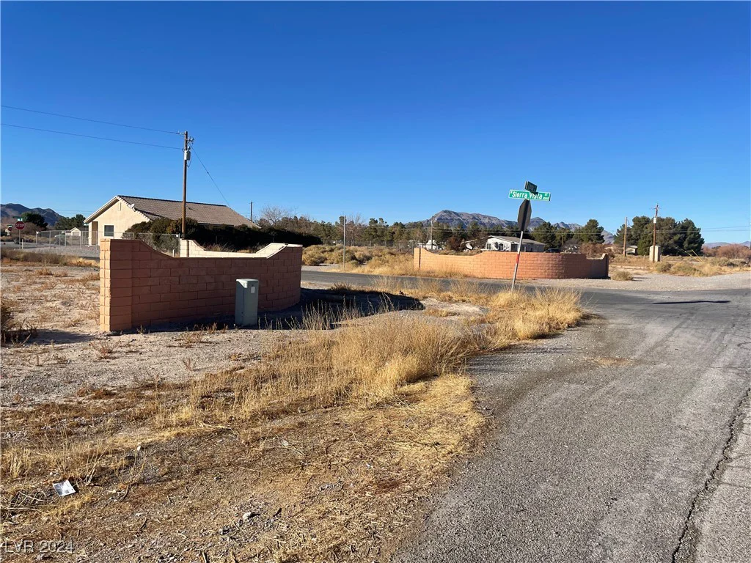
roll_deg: -1.7
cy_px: 282
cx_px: 376
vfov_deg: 53.1
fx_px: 564
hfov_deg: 67.3
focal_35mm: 26
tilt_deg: -2.9
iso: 32
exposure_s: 1/4132
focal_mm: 4.2
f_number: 1.6
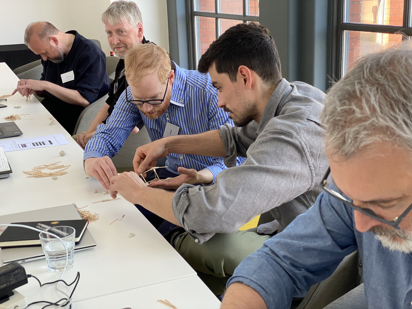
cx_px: 206
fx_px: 619
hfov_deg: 36.8
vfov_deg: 28.0
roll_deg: +2.6
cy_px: 154
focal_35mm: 52
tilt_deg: -15.7
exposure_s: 1/122
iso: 100
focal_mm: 6
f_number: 2
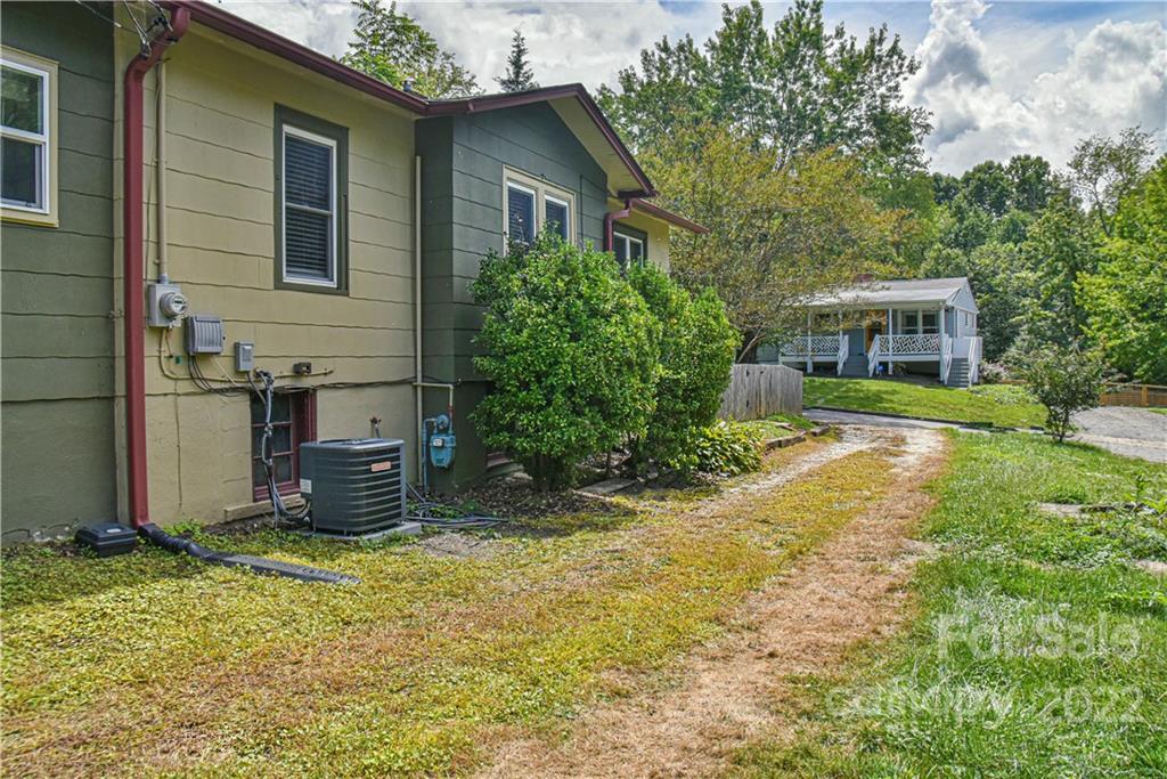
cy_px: 390
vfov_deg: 53.1
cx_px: 584
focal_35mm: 24
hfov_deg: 73.7
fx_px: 778
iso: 1600
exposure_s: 1/500
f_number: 11
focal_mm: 24
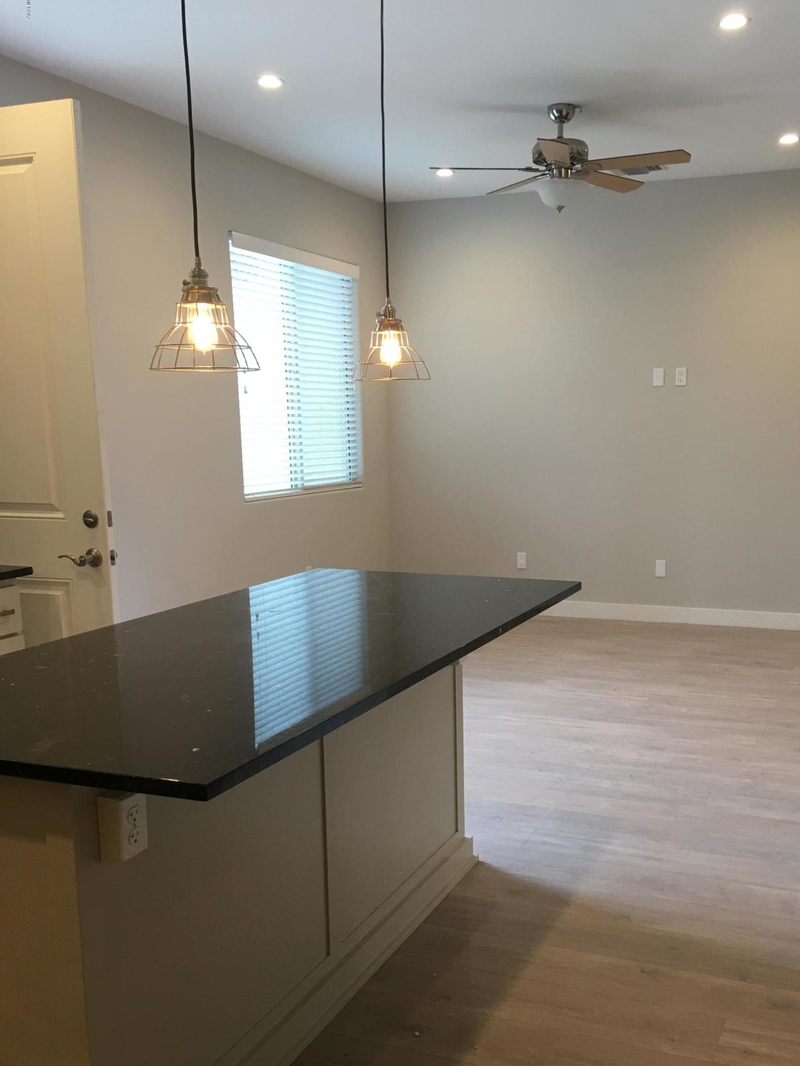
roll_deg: +0.1
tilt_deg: -9.3
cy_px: 623
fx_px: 1078
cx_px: 481
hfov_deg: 40.5
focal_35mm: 35
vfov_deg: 52.4
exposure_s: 1/15
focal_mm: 4.15
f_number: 2.2
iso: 25
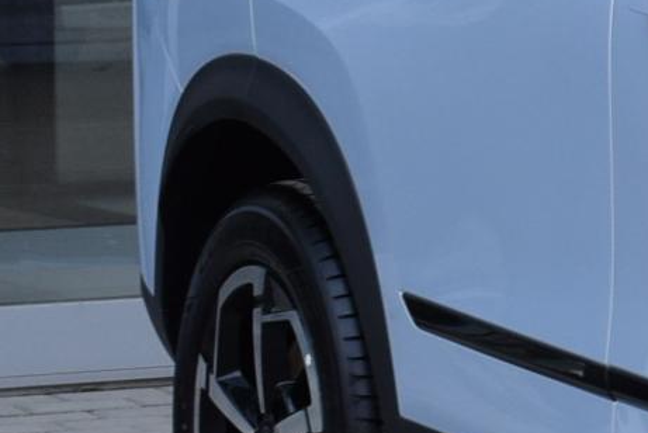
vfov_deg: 4.9
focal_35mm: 282
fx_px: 5083
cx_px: 1597
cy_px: 15
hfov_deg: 6.9
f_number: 8
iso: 400
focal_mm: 29
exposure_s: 1/250
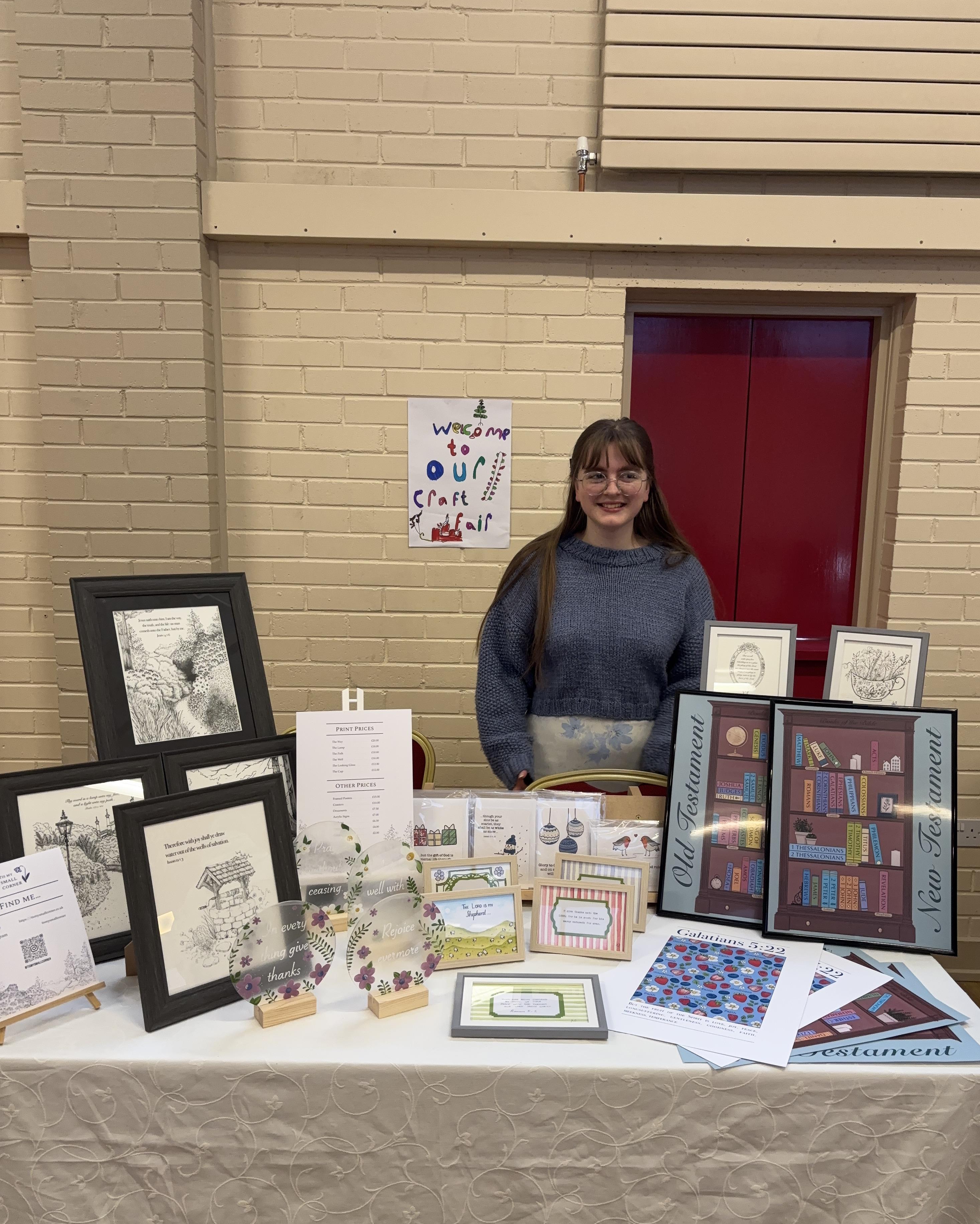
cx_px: 506
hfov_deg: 51.5
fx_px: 1015
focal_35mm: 28
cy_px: 650
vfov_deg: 62.2
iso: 160
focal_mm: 5.96
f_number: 1.6
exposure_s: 1/50
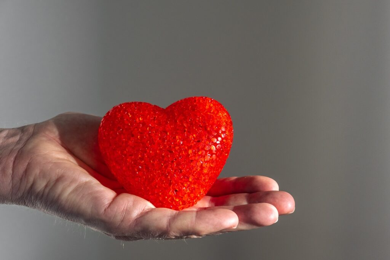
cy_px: 140
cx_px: 210
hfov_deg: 25.8
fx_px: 853
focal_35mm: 79
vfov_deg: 17.3
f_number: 7.1
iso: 400
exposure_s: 1/125
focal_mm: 48.4
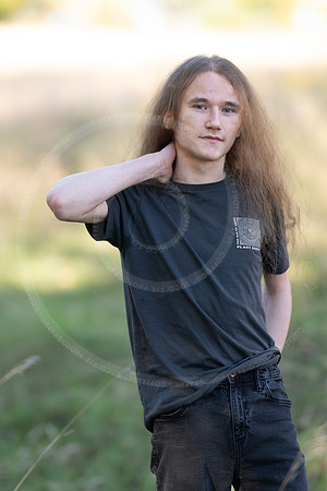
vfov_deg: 16.1
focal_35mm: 127
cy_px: 246
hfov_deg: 10.8
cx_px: 164
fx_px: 1730
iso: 80
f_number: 1.2
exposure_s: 1/500
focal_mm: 85
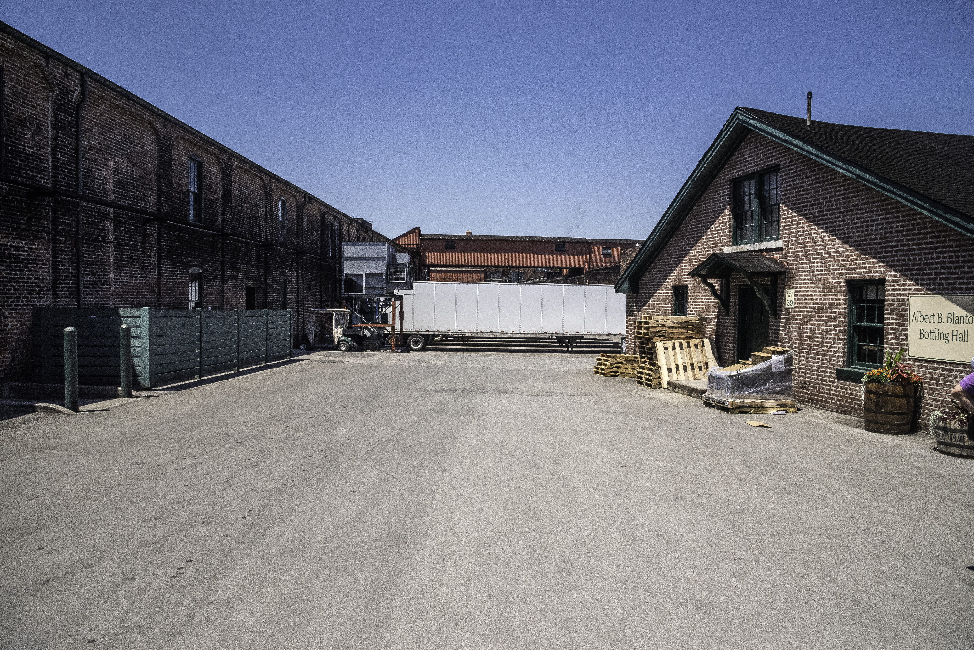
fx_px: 650
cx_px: 487
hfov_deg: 73.7
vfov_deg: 53.2
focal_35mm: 24
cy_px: 325
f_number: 13
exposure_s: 1/3200
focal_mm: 24
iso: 3200
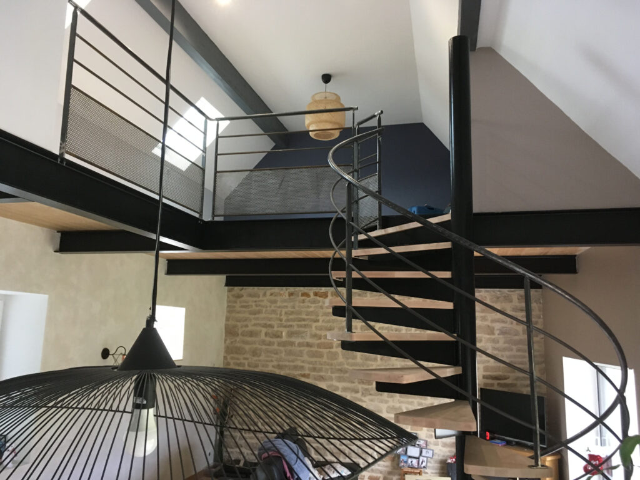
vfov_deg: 48.2
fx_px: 536
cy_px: 240
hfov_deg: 61.7
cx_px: 320
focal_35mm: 29
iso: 200
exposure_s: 1/33
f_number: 2.2
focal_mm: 4.15
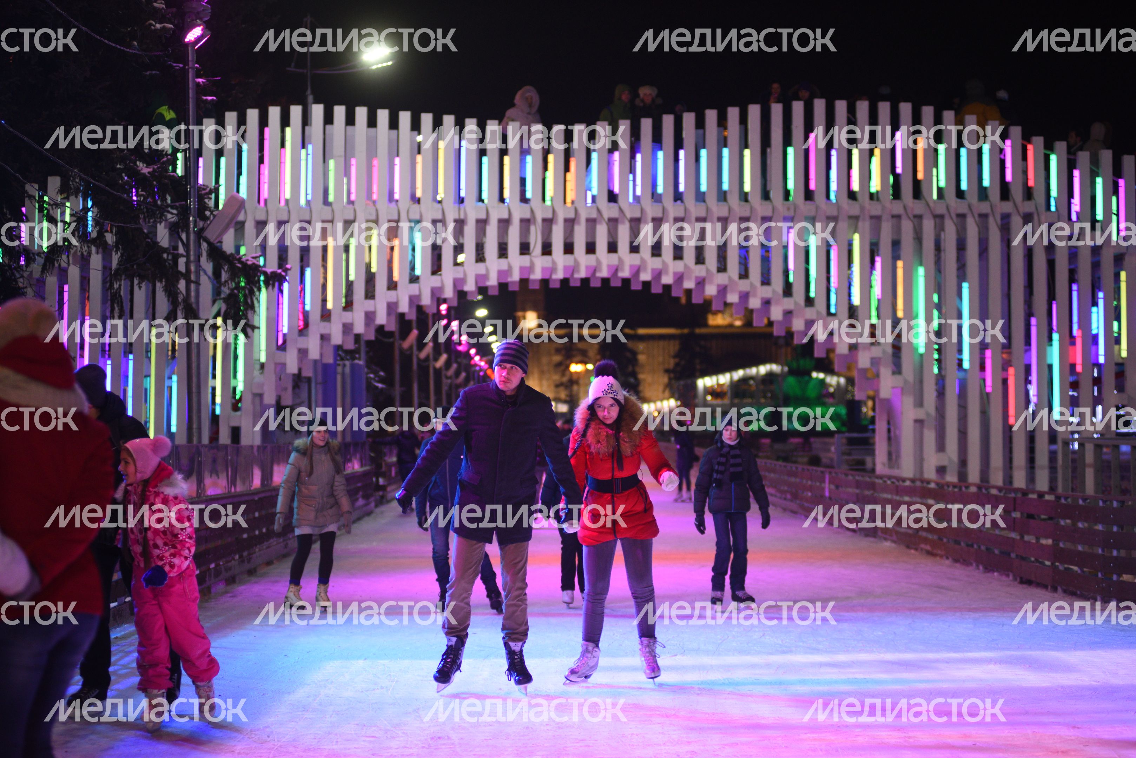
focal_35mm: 80
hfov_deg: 25.4
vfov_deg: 17.1
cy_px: 379
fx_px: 2525
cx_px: 568
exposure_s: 1/320
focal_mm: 80
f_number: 2.8
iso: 1250
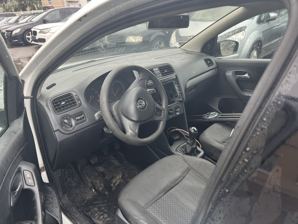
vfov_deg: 53.1
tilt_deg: -23.6
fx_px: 224
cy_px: 112
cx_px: 149
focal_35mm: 26
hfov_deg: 67.3
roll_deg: +2.0
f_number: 1.5
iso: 64
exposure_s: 1/121
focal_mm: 5.7
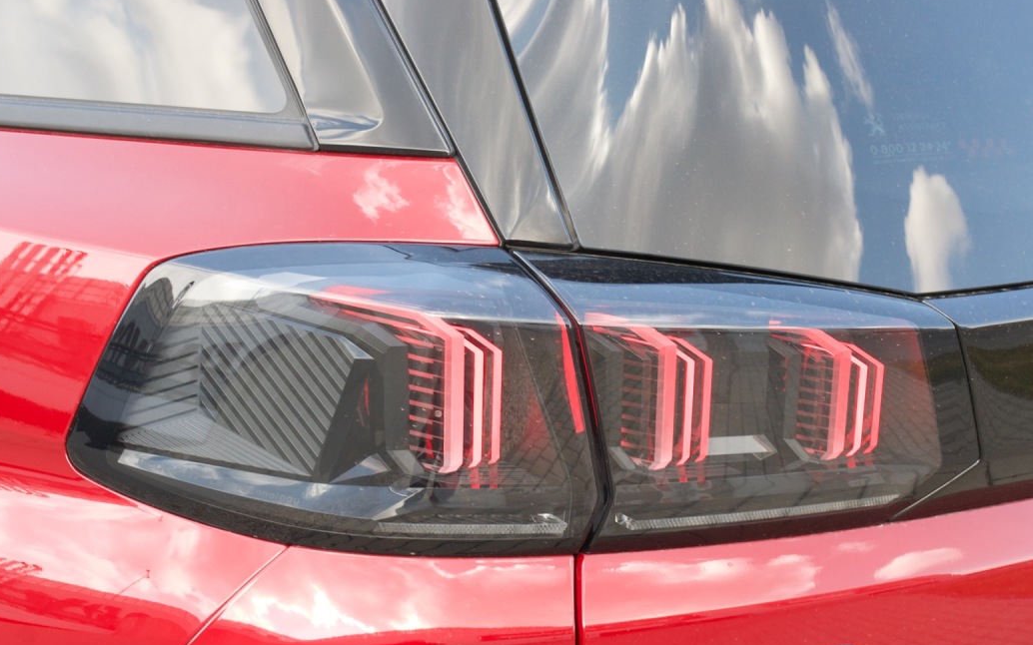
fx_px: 2747
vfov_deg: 13.4
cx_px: 553
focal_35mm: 98
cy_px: 394
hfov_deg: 21.3
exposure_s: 1/80
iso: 400
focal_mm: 55
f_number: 8
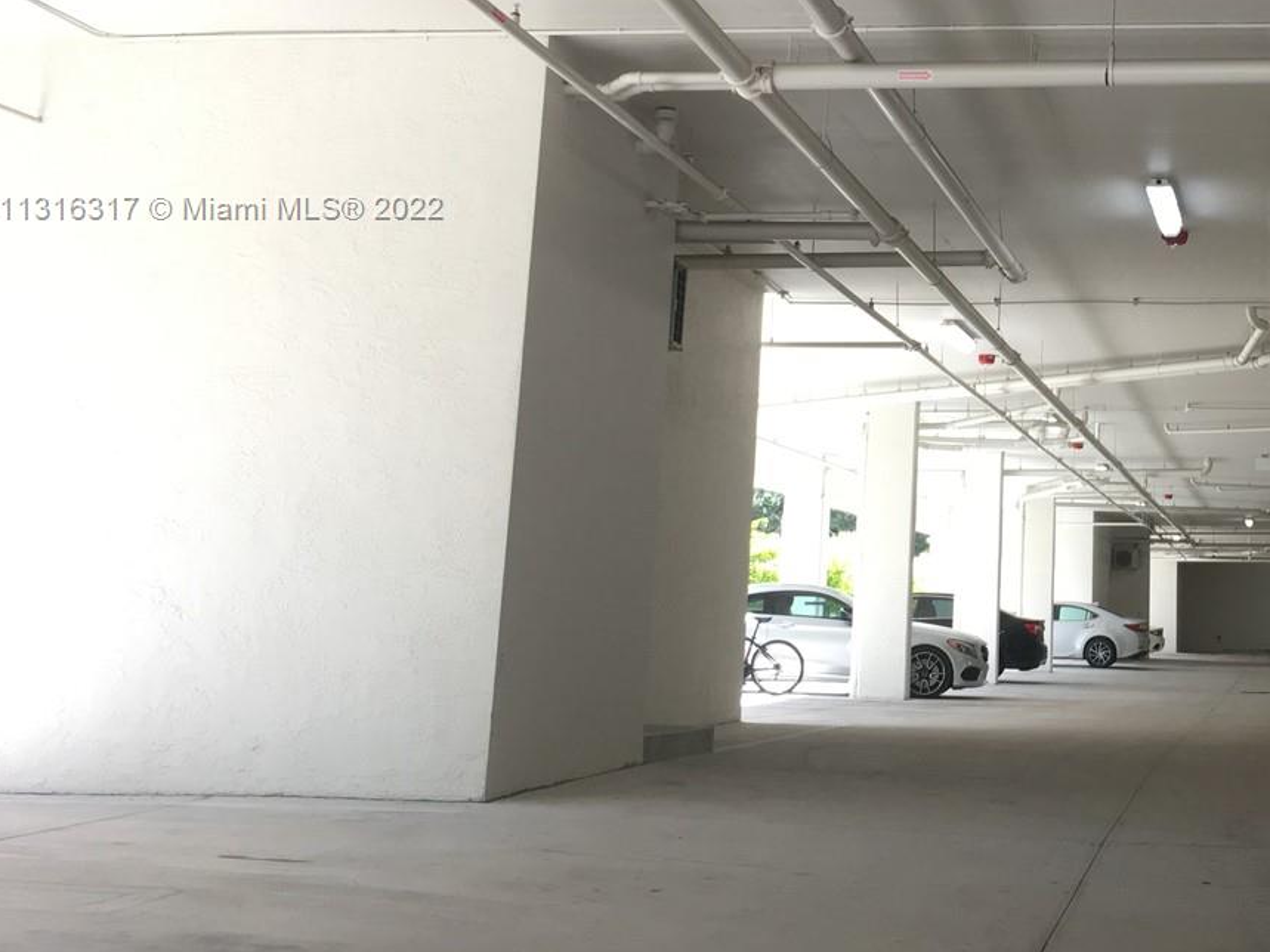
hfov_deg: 33.6
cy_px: 210
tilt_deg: +12.4
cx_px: 1152
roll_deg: -1.0
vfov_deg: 26.6
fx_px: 1981
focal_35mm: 54
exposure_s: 1/120
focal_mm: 4.15
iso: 40
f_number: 2.2
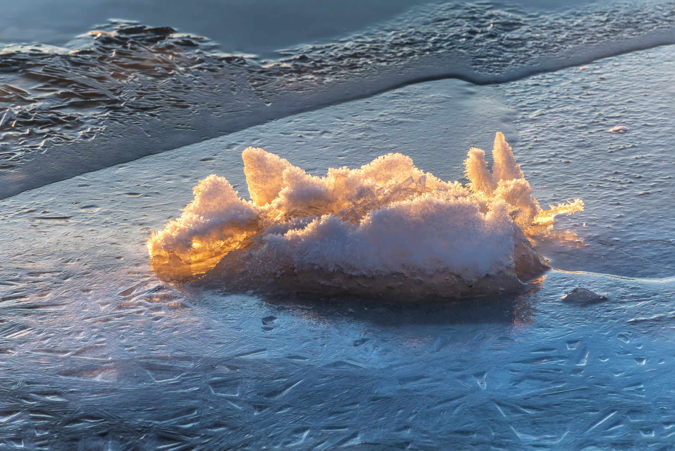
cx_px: 338
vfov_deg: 3.7
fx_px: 6919
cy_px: 226
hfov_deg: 5.6
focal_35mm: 369
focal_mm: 134.52
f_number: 6.3
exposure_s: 1/200
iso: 125
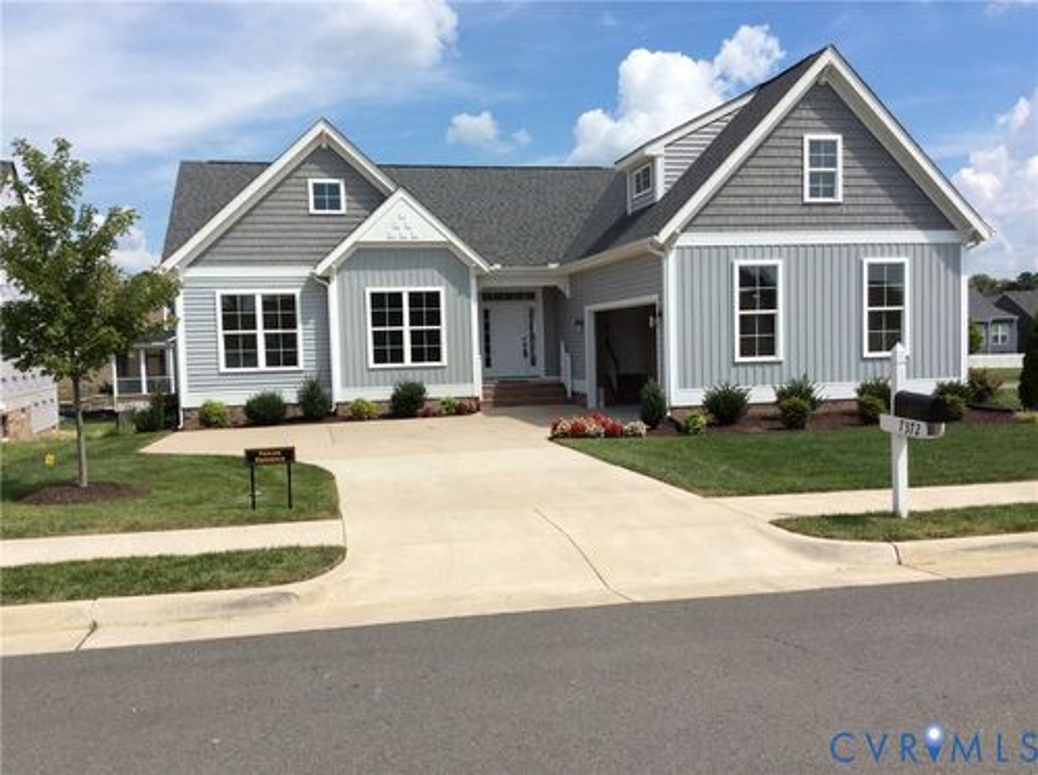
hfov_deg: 56.9
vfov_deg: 44.0
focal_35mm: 32
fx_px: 958
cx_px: 519
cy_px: 388
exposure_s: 1/1845
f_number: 2.4
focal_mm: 3.3
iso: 32
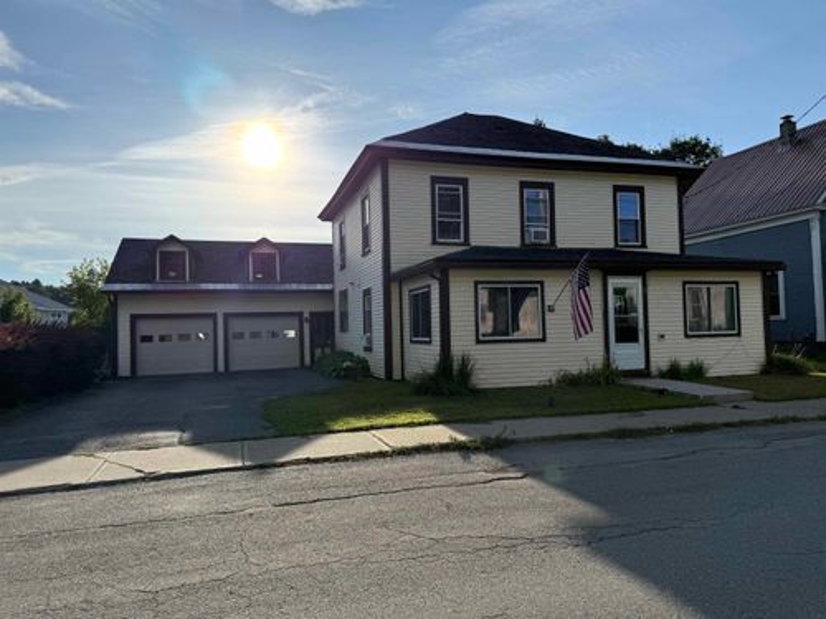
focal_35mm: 24
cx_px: 413
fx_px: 573
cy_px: 310
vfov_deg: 56.8
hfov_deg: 71.6
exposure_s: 1/10309
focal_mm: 6.76
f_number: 1.78
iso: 125
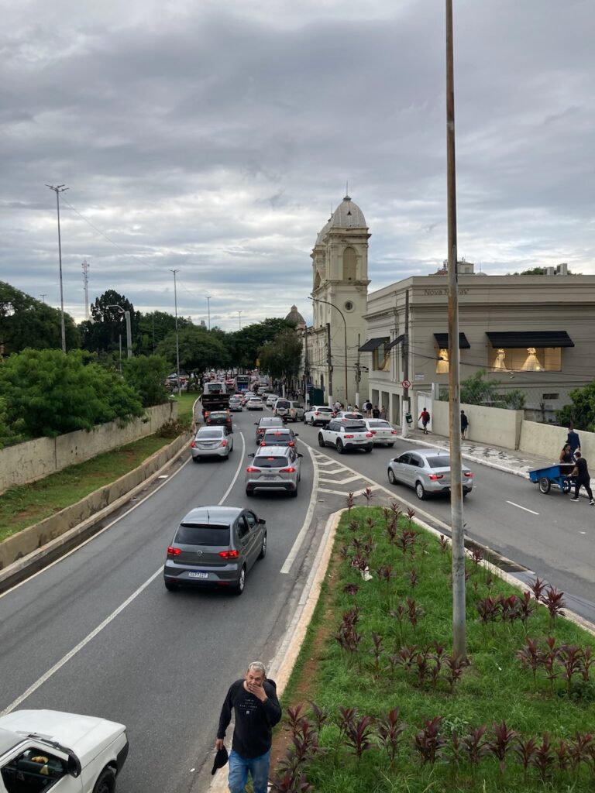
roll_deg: +0.6
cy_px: 396
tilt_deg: -4.6
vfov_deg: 63.4
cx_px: 298
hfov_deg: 49.7
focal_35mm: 28
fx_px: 642
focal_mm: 3.99
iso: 20
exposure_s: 1/676
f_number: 1.8
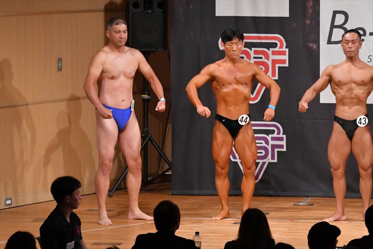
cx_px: 186
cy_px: 124
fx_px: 2641
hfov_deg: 8.1
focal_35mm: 255
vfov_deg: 5.4
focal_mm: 170
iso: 9000
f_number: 5.6
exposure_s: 1/400
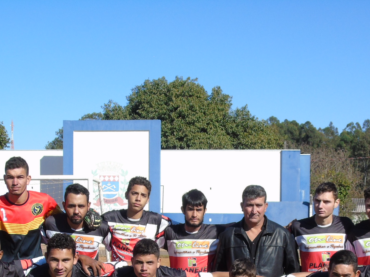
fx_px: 951
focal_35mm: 89
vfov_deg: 16.3
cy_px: 267
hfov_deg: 22.0
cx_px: 214
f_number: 4.1
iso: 80
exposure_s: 1/640
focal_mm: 8.2
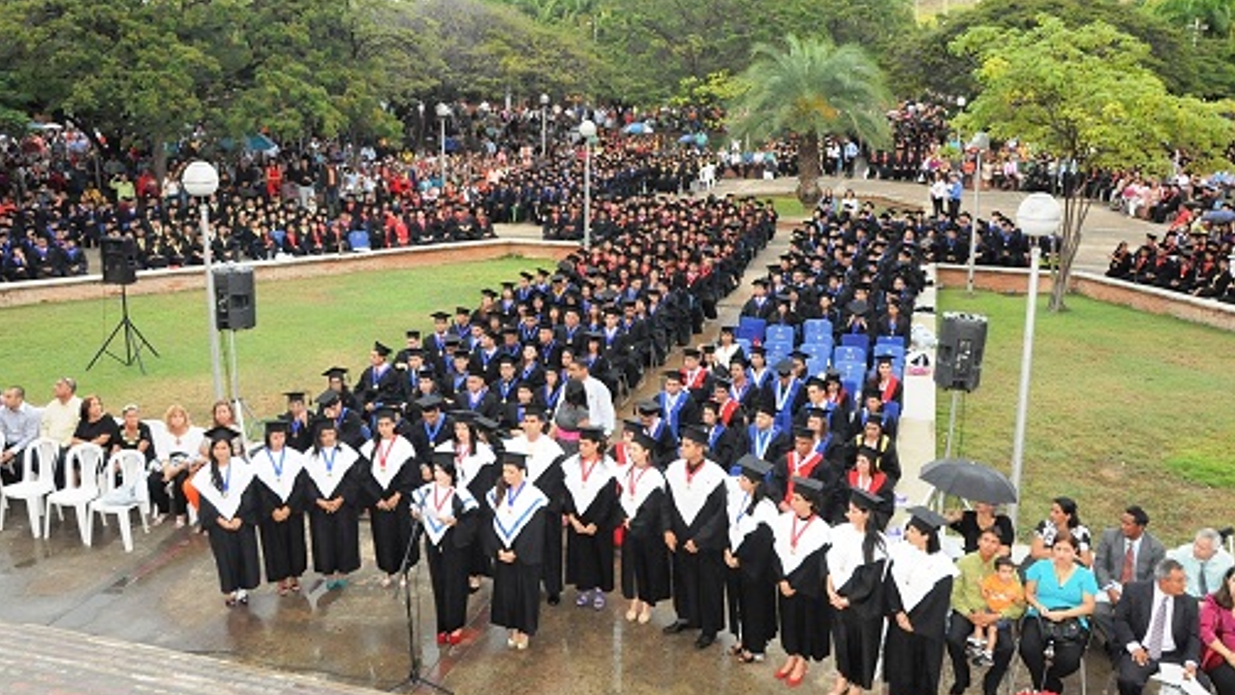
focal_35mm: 34
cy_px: 314
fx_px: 1098
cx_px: 611
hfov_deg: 58.7
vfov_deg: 35.1
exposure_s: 1/200
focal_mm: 21
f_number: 9
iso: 3200
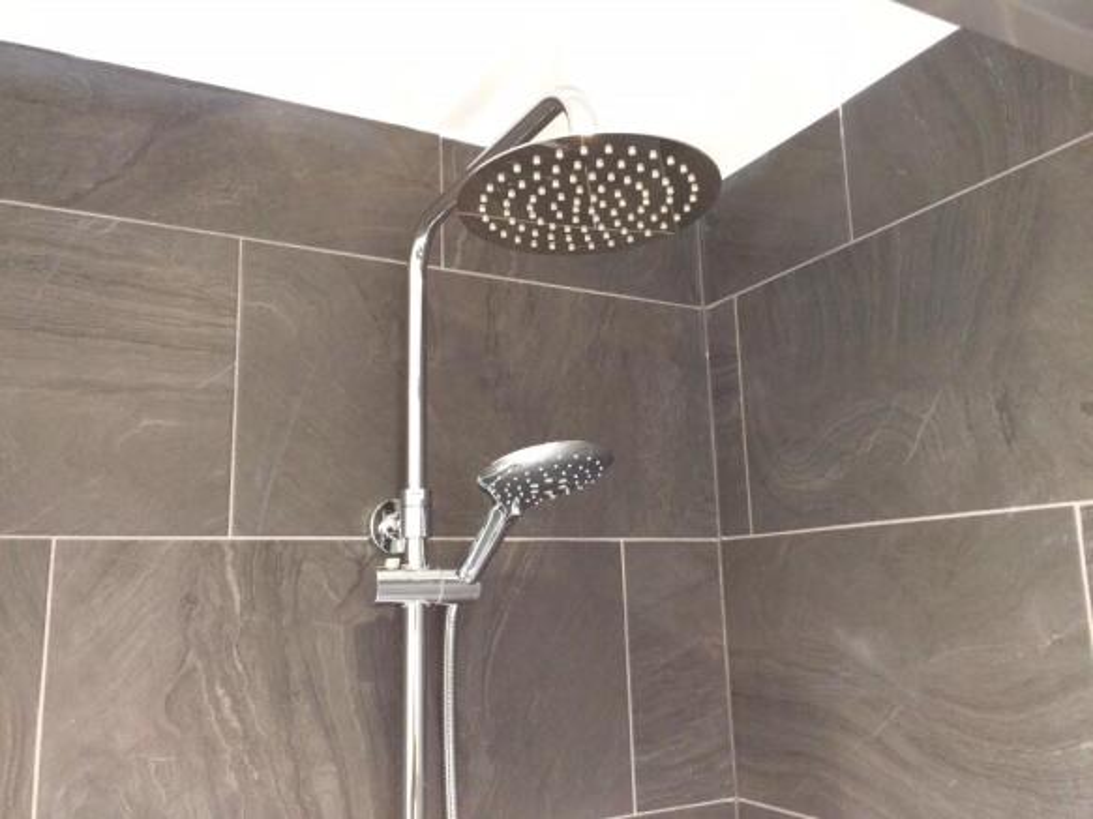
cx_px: 546
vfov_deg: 48.2
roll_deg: +2.9
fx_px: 915
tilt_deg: +12.2
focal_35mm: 29
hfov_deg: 61.7
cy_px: 410
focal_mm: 4.15
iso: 320
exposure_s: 1/20
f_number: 2.2
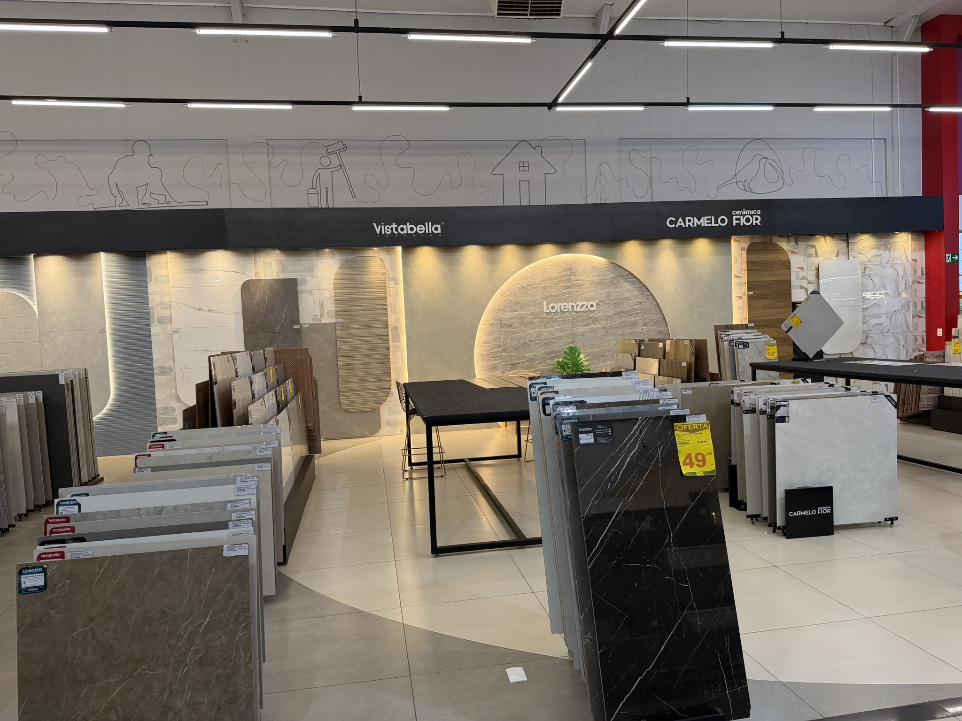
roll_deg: +2.8
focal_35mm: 24
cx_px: 481
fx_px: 667
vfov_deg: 56.8
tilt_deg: -3.2
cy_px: 360
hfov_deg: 71.6
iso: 160
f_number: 1.78
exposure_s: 1/120
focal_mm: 6.76
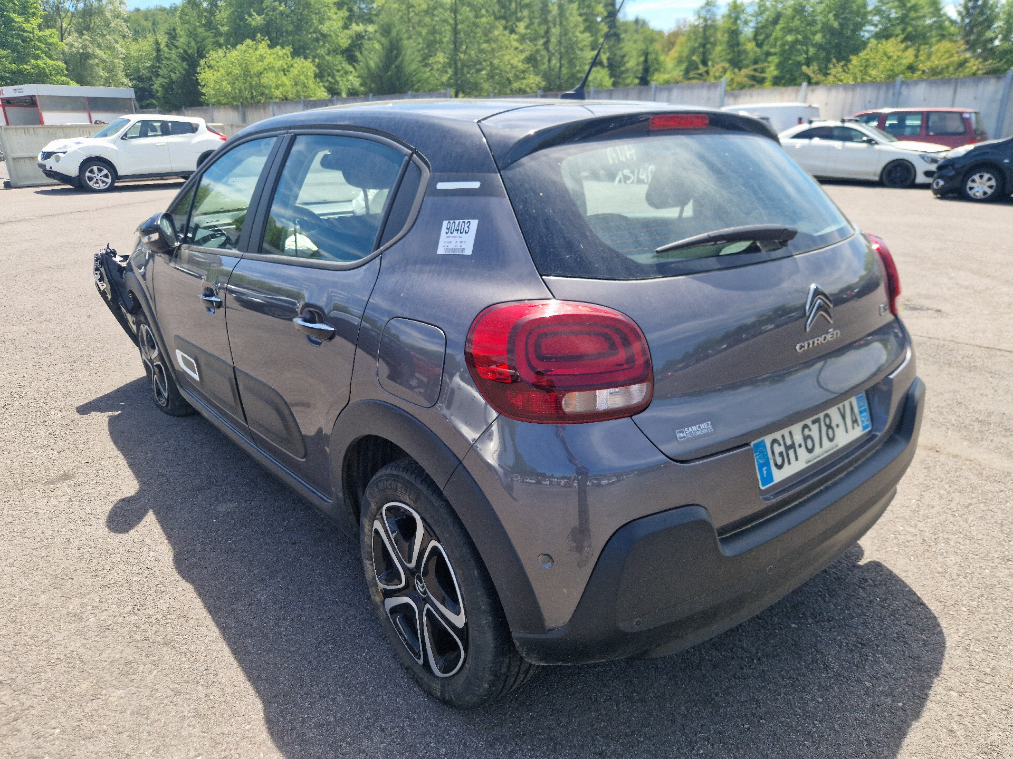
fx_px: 673
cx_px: 506
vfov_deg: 58.9
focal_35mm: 23
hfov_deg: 73.9
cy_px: 380
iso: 50
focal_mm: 5.4
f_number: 1.8
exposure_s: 1/556
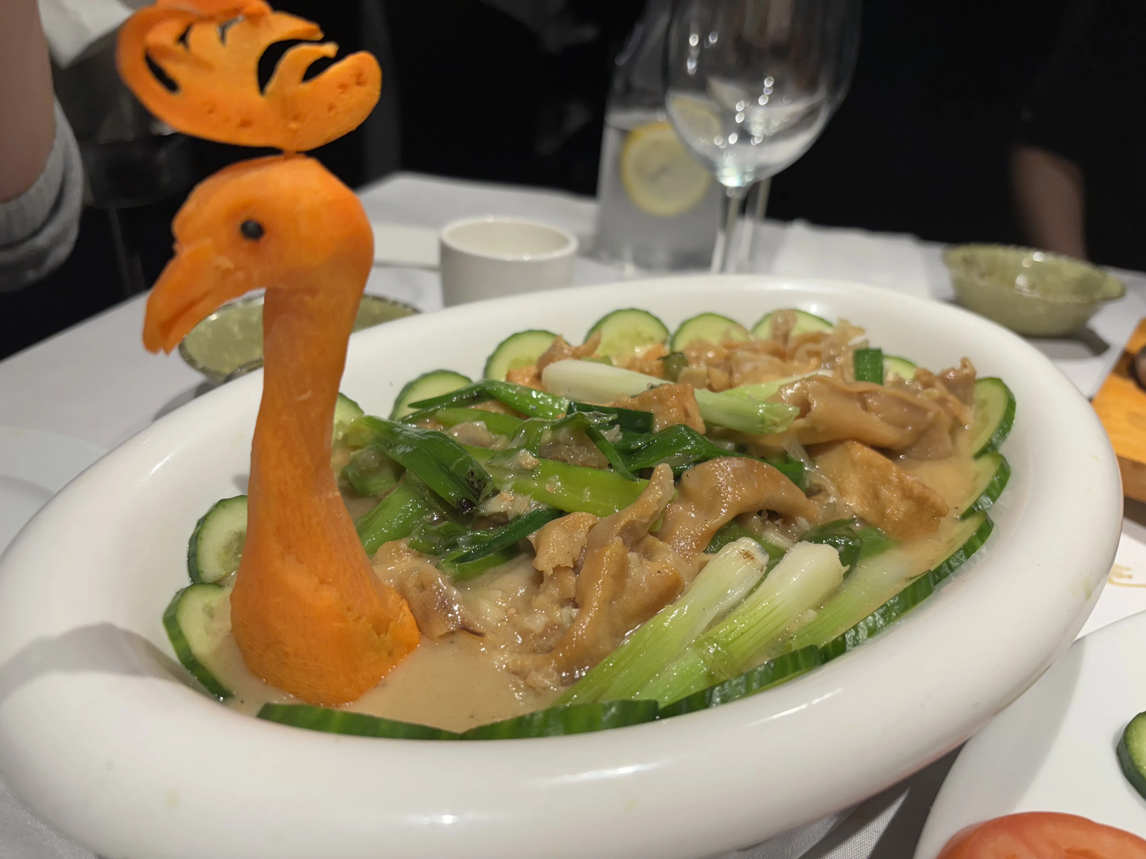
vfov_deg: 53.1
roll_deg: -4.1
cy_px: 430
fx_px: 861
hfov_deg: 67.3
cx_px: 573
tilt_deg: -27.5
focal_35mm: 26
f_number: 1.6
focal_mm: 5.96
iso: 64
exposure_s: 1/120
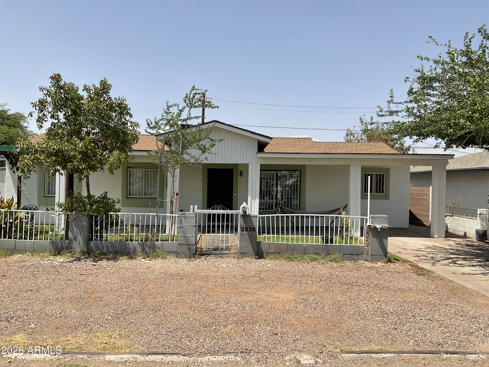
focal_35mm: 29
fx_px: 410
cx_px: 244
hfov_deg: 61.7
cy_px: 184
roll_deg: -1.7
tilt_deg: -1.0
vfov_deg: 48.2
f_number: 1.8
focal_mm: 3
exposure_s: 1/2538
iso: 16
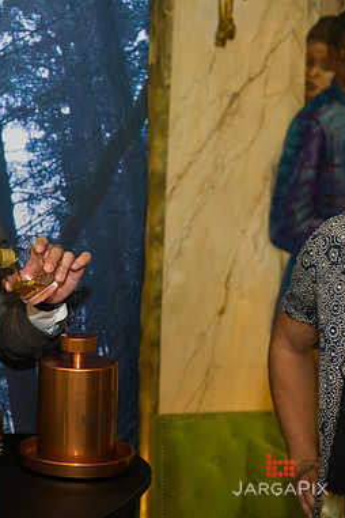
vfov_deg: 27.7
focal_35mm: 73
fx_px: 1049
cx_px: -31
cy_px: 262
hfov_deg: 18.0
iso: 1600
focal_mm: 48
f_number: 3.2
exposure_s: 1/125
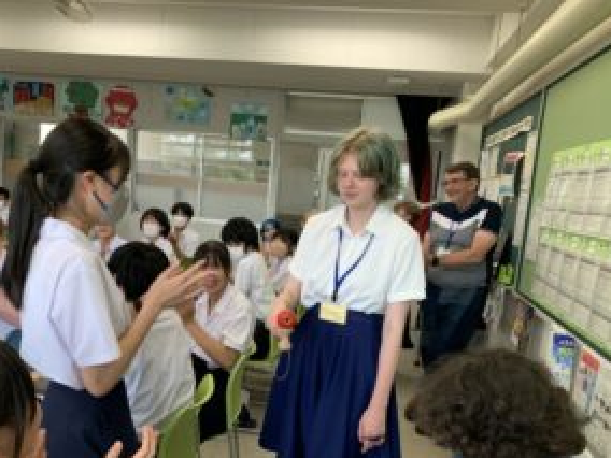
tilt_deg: -9.4
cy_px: 286
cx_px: 265
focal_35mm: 33
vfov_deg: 42.6
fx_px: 582
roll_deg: -5.5
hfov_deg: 55.2
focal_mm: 4.25
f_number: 1.8
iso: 50
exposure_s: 1/60
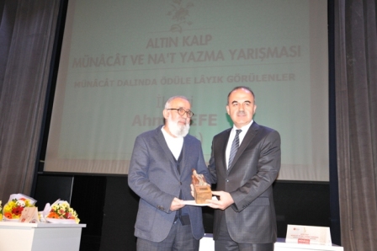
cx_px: 188
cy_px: 126
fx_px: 377
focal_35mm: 36
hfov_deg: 53.2
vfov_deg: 36.8
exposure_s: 1/60
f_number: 4.5
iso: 1000
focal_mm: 24
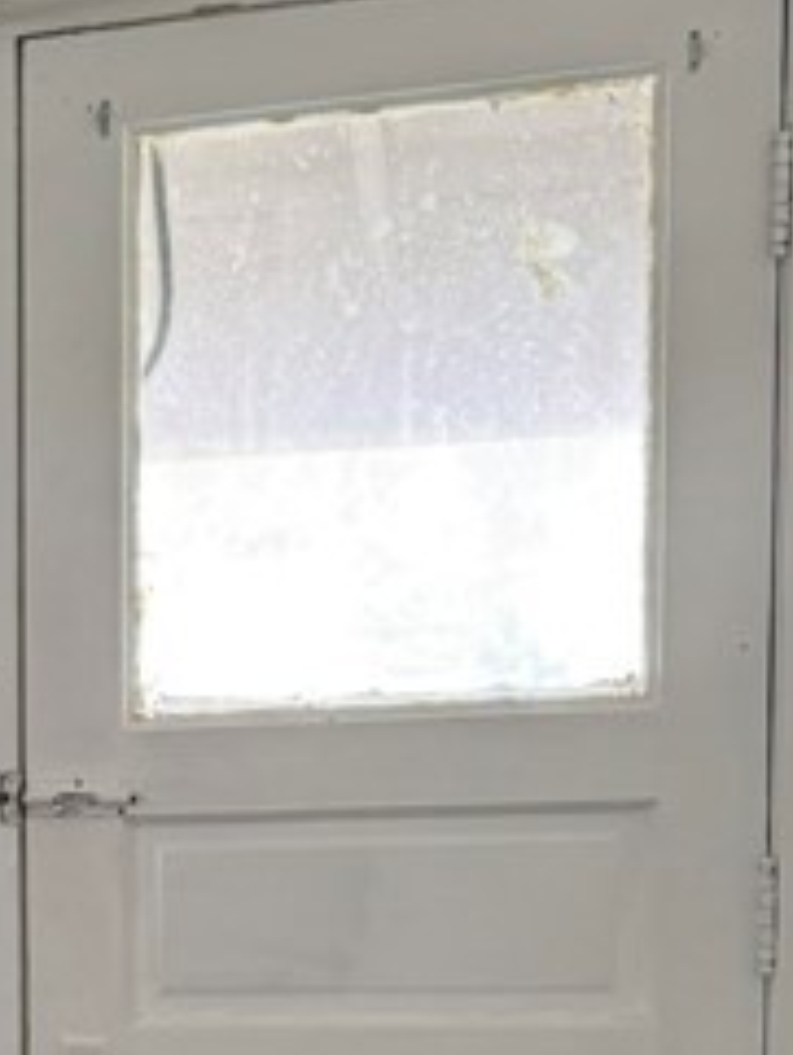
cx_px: -793
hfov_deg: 12.7
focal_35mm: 102
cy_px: 1077
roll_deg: +3.0
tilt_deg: -8.7
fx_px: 3113
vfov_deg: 18.7
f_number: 1.78
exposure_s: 1/121
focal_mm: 6.76
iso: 200
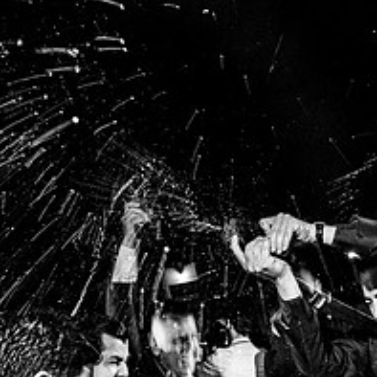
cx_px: 352
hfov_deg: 27.4
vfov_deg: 28.0
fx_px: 739
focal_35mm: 60
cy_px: 307
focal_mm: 24
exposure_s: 1/30
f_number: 8
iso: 2000
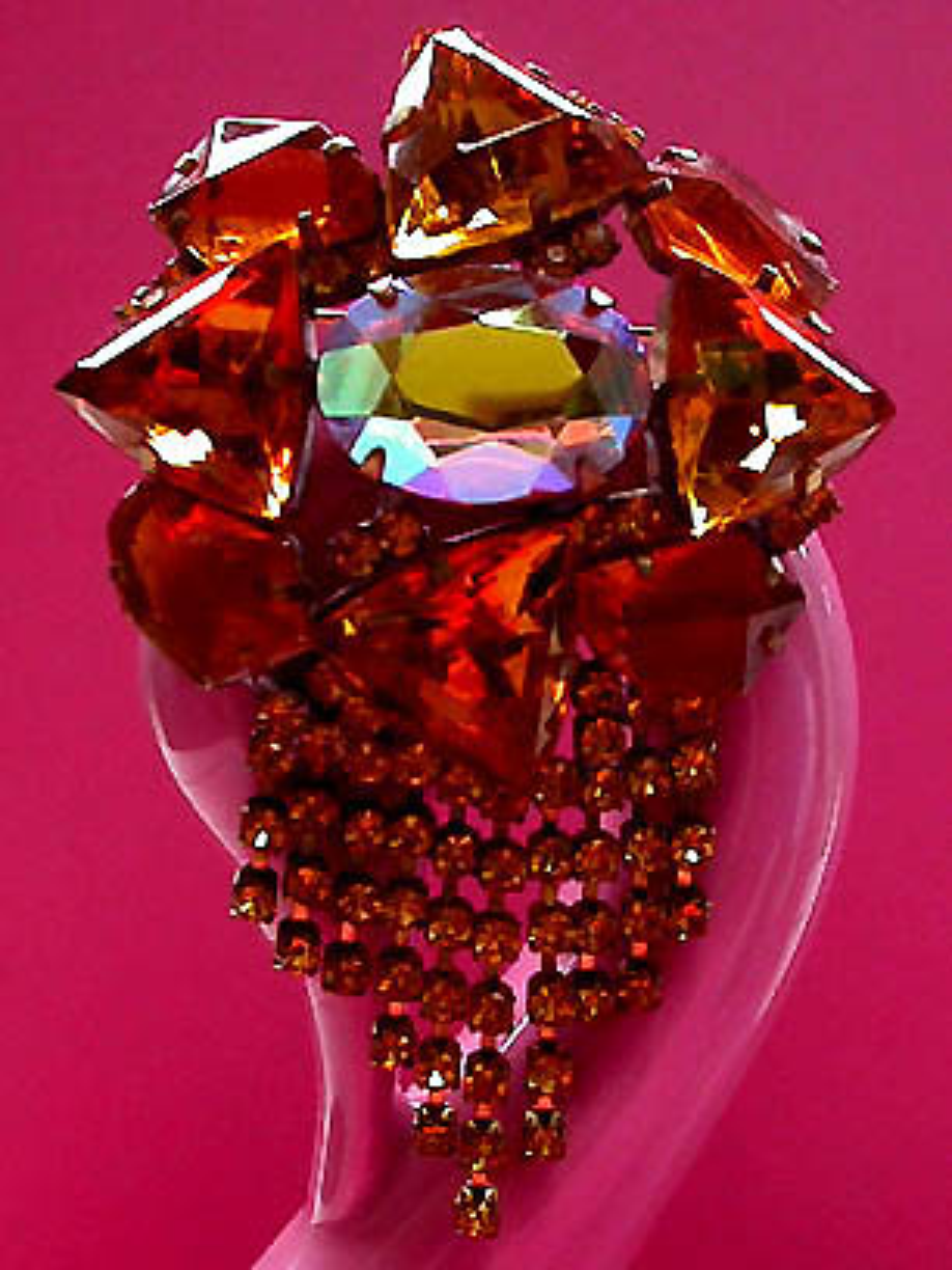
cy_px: 635
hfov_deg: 37.7
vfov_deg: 49.0
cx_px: 476
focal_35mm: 38
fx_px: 1393
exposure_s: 1/22.1
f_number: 2.6
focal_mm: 7.85
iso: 100
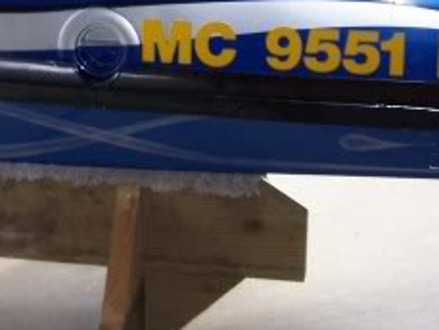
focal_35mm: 106
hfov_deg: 18.3
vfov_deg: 13.9
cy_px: 48
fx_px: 1345
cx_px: 75
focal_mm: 6.3
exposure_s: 1/60
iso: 80
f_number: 2.8
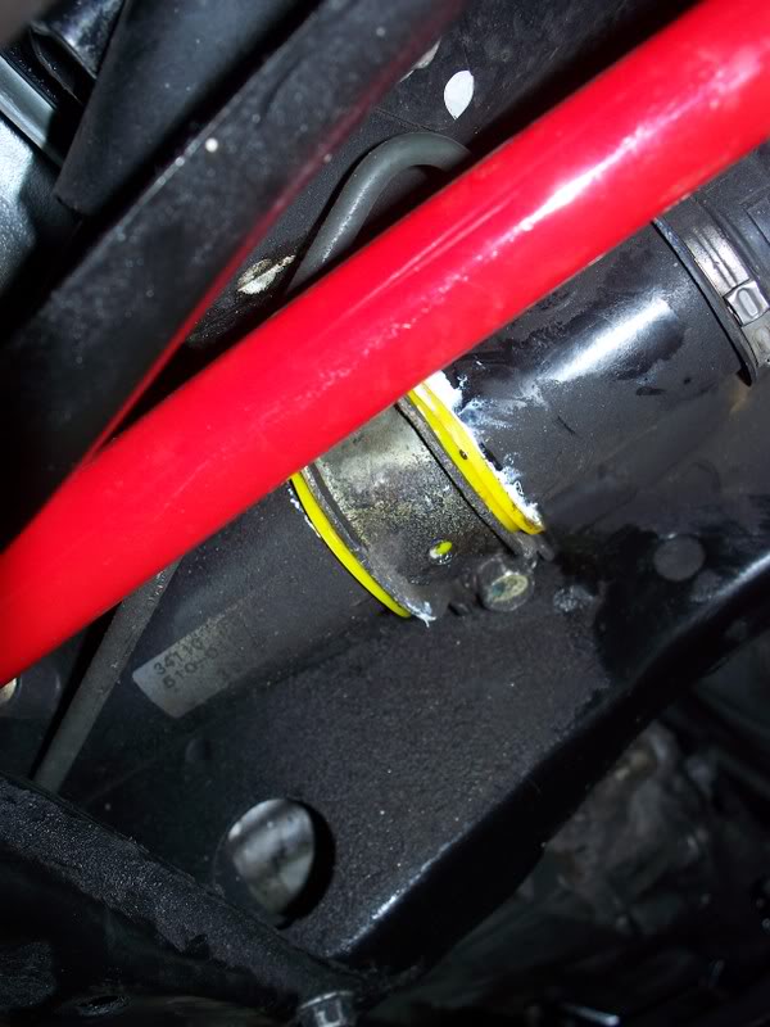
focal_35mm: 36
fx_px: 1068
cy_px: 514
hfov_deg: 39.7
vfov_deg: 51.4
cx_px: 385
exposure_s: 1/60
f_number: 2.8
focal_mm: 7.54
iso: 80
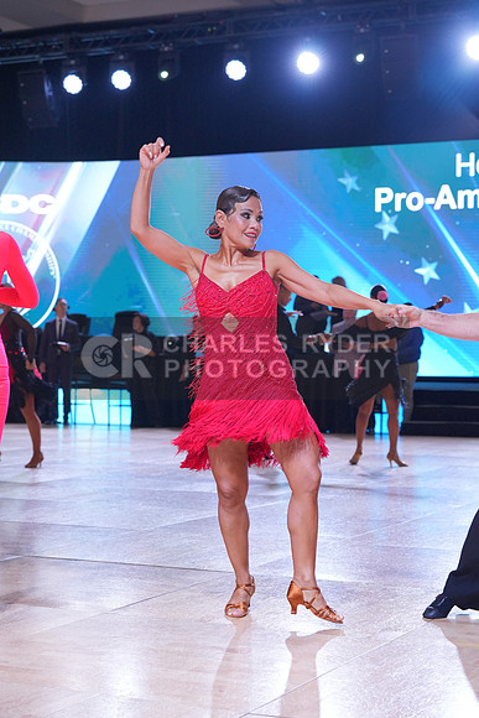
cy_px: 359
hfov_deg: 19.5
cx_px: 240
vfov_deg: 28.8
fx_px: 1396
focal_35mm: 70
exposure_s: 1/400
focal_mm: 70
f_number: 5
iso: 2000
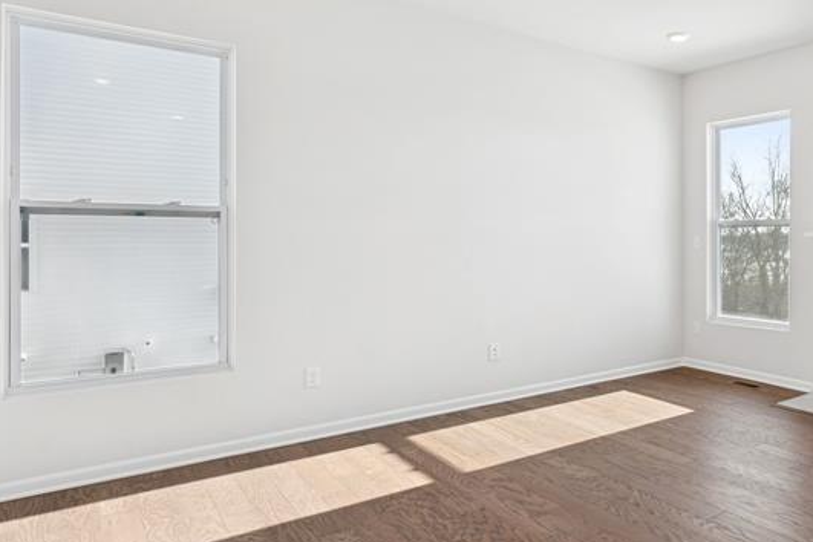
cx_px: 657
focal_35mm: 27
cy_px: 241
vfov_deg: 47.8
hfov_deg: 61.5
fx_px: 610
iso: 100
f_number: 9
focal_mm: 14
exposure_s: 1/15
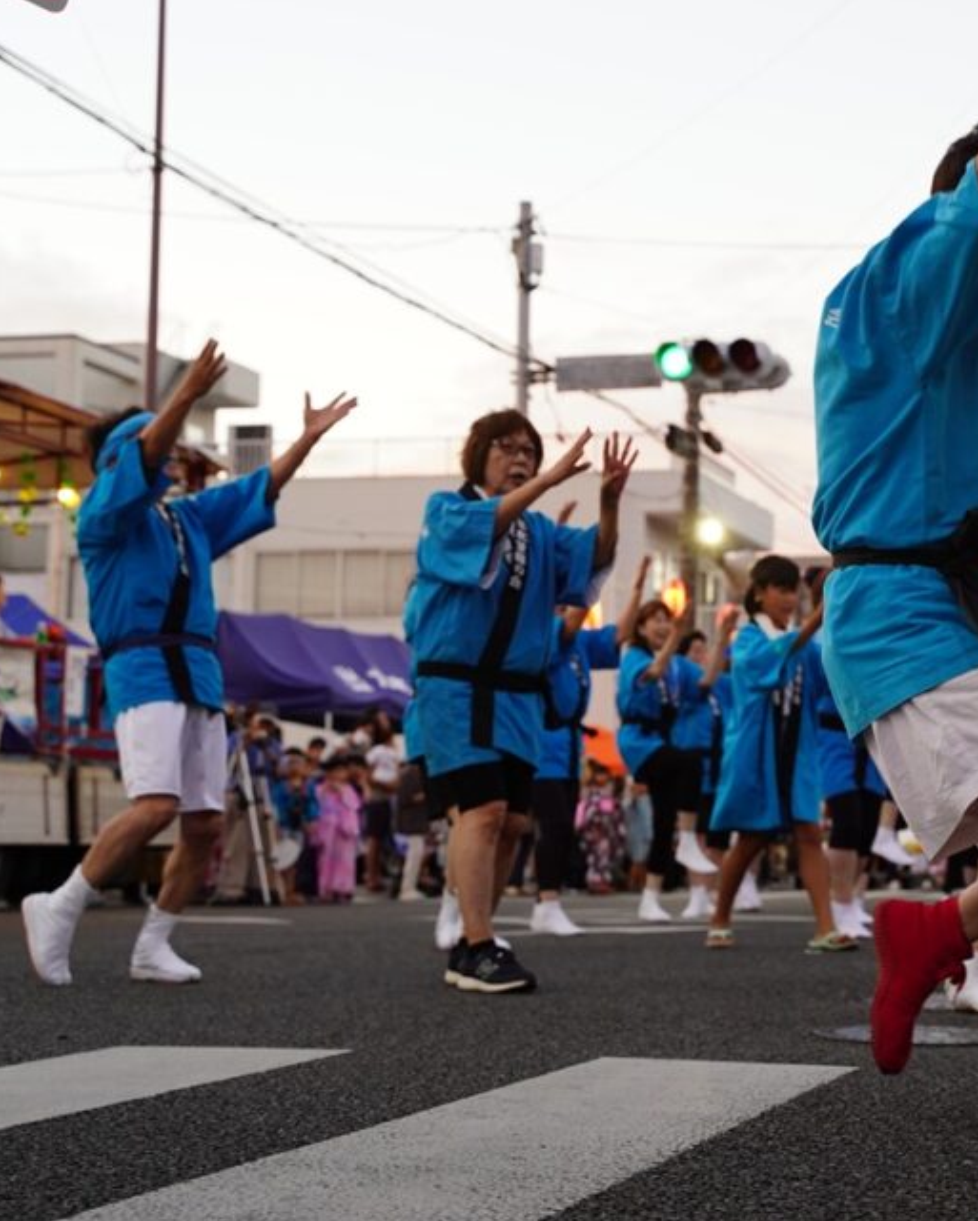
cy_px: 582
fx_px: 2604
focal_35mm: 72
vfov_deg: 26.4
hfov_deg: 21.1
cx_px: 723
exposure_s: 1/200
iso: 1250
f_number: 4.5
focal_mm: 48
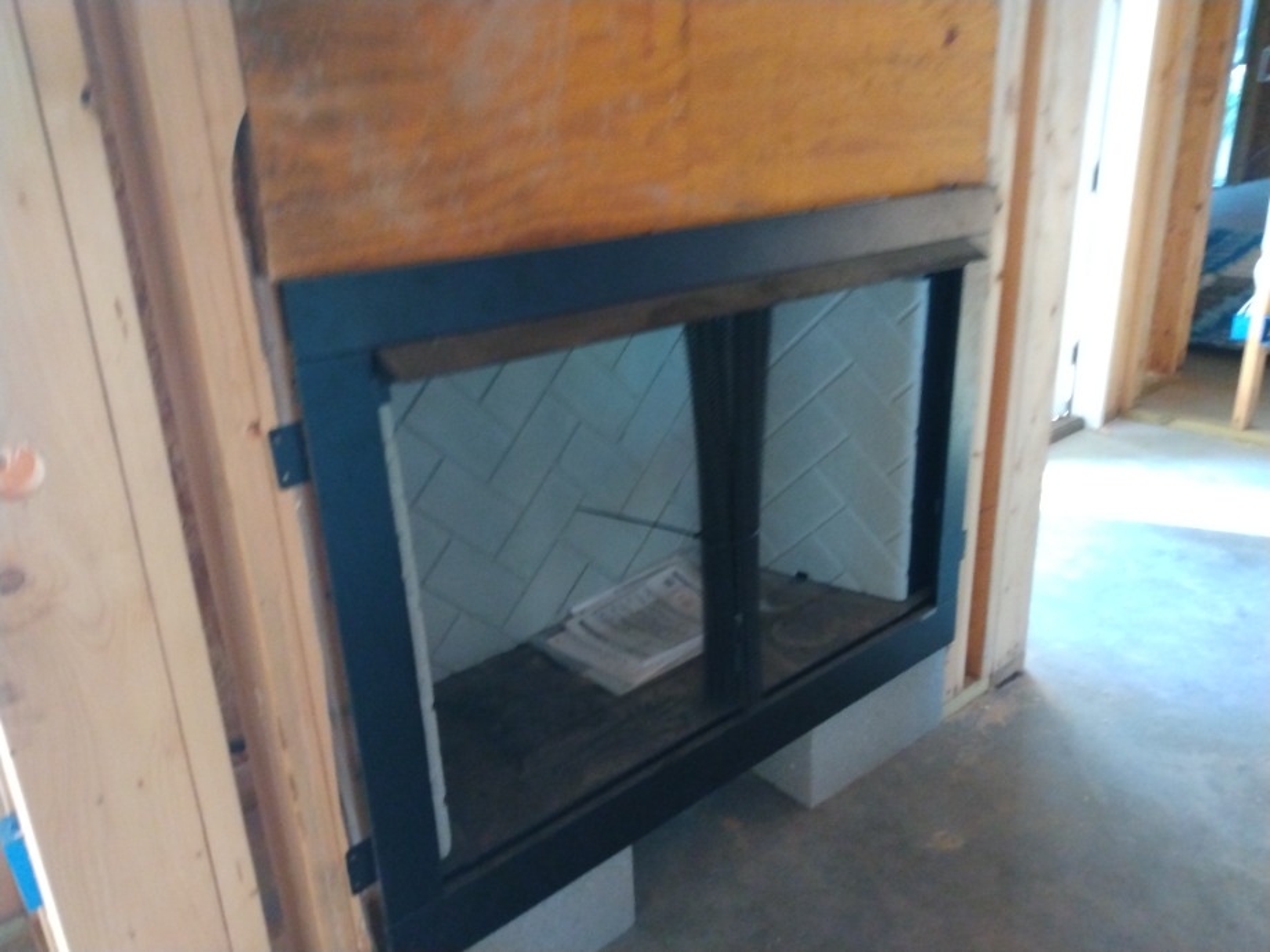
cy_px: 476
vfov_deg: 66.0
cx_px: 635
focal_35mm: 20
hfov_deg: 81.7
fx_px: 734
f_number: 2
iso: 772
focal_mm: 3.54
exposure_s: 1/30
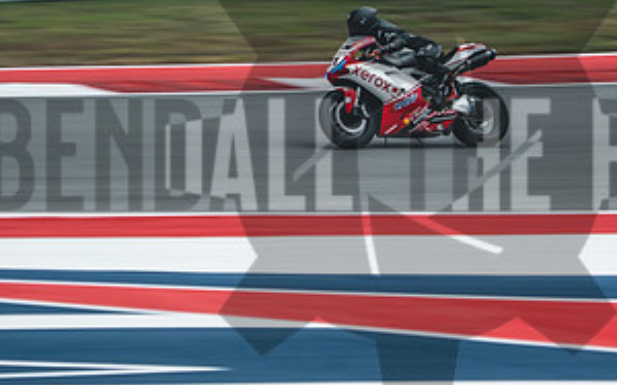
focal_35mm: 941
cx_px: 336
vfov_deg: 1.4
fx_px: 15811
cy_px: 103
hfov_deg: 2.2
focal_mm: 280
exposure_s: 1/80
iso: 160
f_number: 2.8
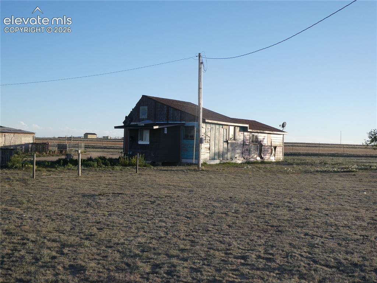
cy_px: 142
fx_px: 544
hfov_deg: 38.2
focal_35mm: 50
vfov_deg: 29.1
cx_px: 188
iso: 80
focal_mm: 9
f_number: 4.1
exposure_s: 1/320
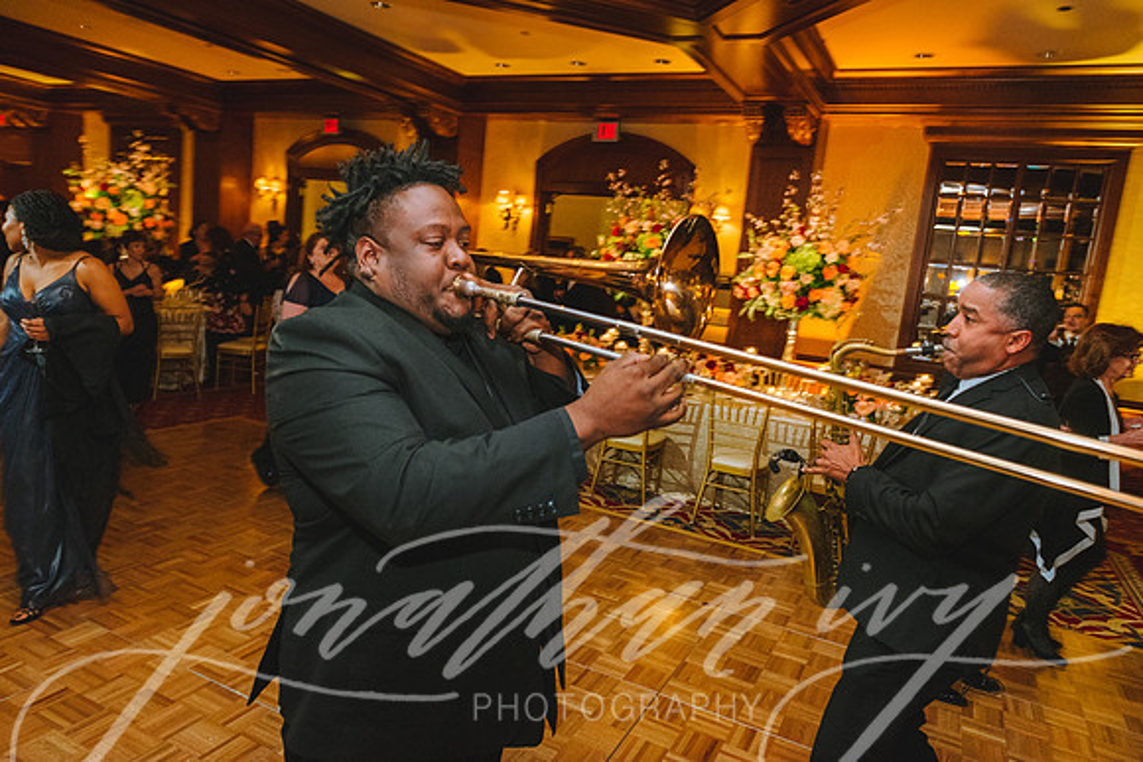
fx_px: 762
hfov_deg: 73.7
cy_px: 381
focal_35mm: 24
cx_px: 572
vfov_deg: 53.1
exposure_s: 1/125
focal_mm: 24
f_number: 4.5
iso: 3200
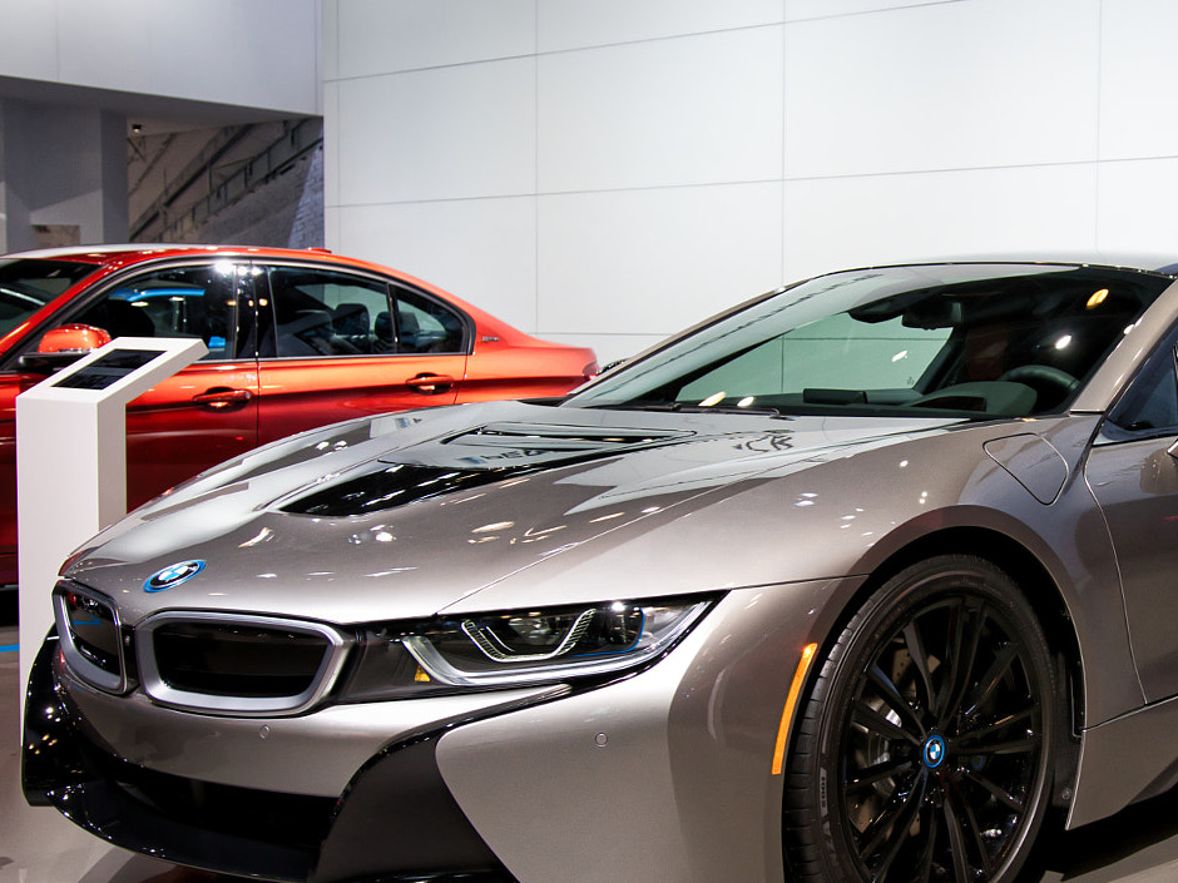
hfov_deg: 34.3
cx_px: 970
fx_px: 1838
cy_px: 488
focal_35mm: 54
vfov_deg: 27.0
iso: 640
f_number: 3.5
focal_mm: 22
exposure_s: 1/250
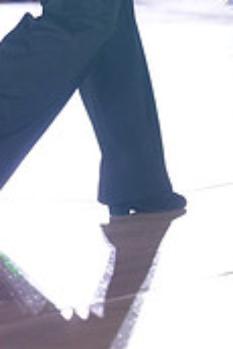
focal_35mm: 394
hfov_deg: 3.5
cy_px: -229
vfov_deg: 5.2
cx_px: 246
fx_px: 3817
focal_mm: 117
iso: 1600
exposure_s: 1/400
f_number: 4
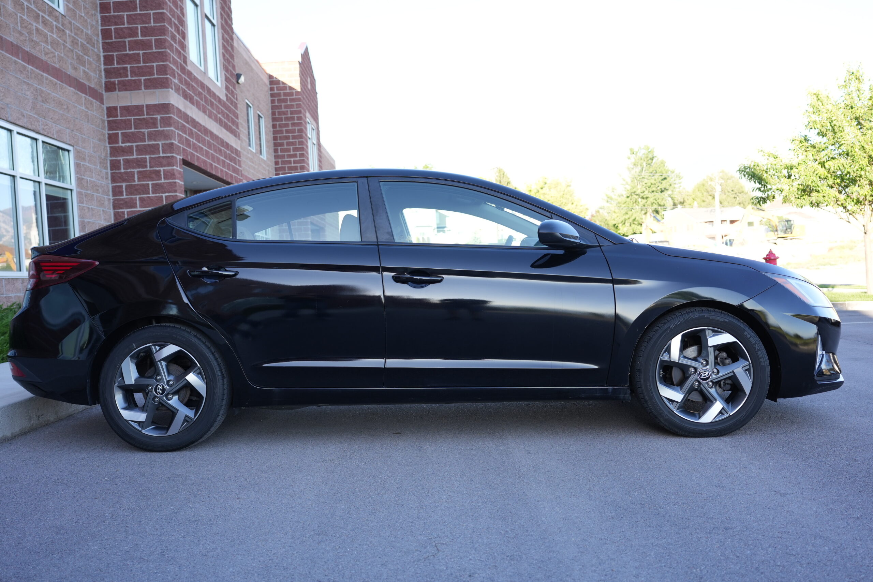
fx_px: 849
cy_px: 291
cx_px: 436
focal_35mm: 35
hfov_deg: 54.4
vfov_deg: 37.9
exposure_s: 1/200
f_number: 4
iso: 200
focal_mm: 35
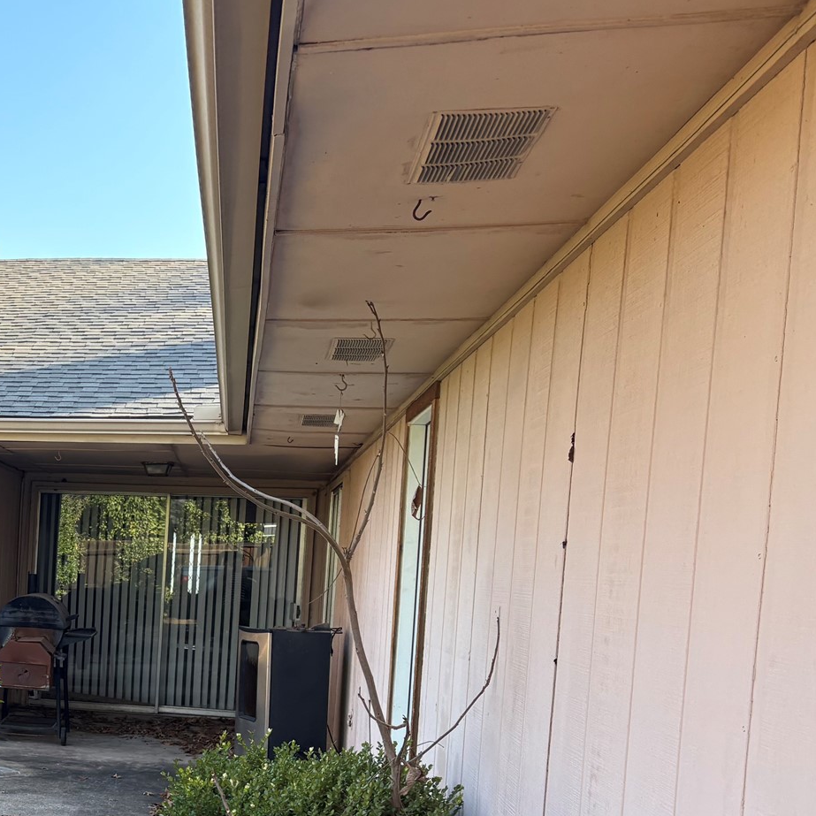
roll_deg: -1.1
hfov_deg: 30.2
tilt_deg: -3.2
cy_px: 633
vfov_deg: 32.6
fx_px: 1360
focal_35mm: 51
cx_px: -66
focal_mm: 5.96
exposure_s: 1/392
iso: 50
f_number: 1.6
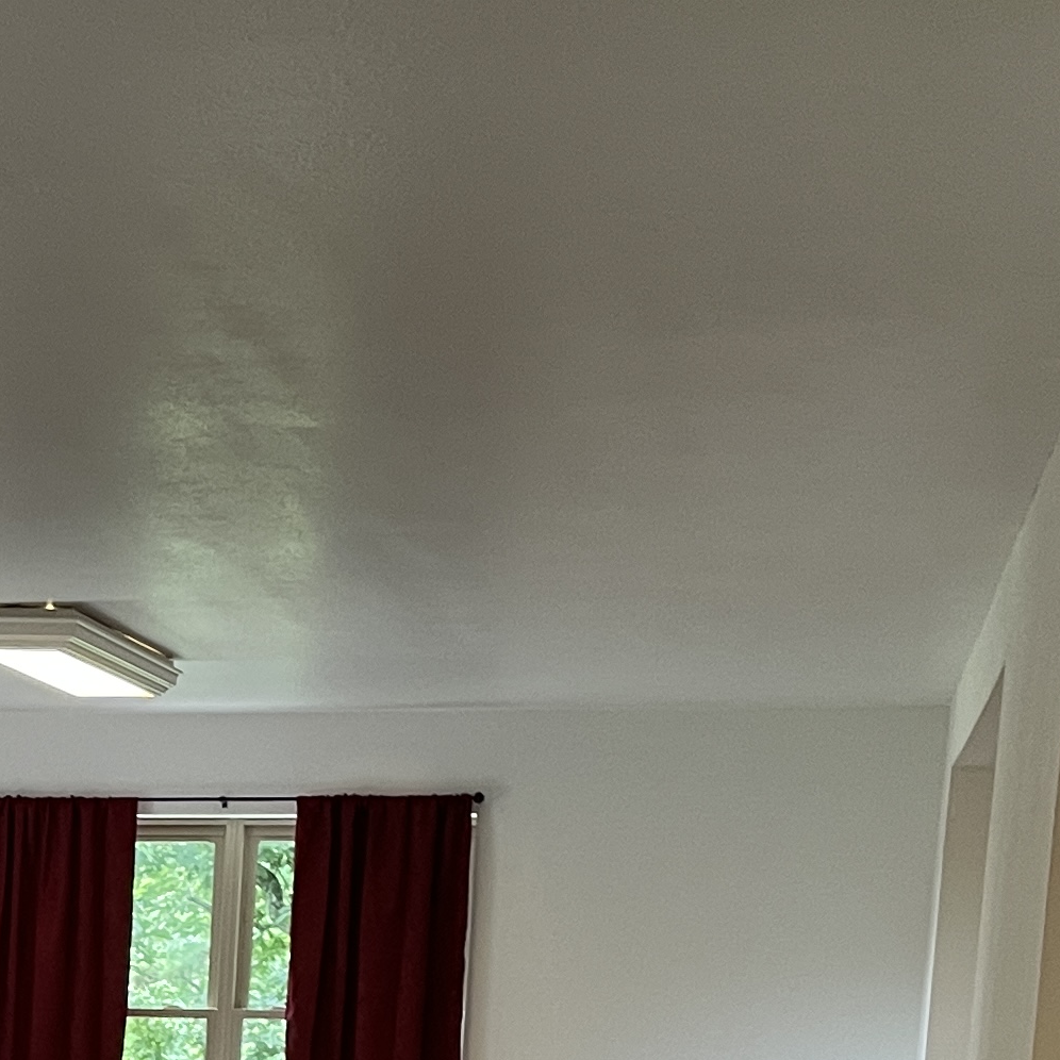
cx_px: -173
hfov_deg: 17.9
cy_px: 1608
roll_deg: -1.1
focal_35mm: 93
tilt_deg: -10.9
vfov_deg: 16.9
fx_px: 3222
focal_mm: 4.2
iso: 125
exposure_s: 1/60
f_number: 1.6
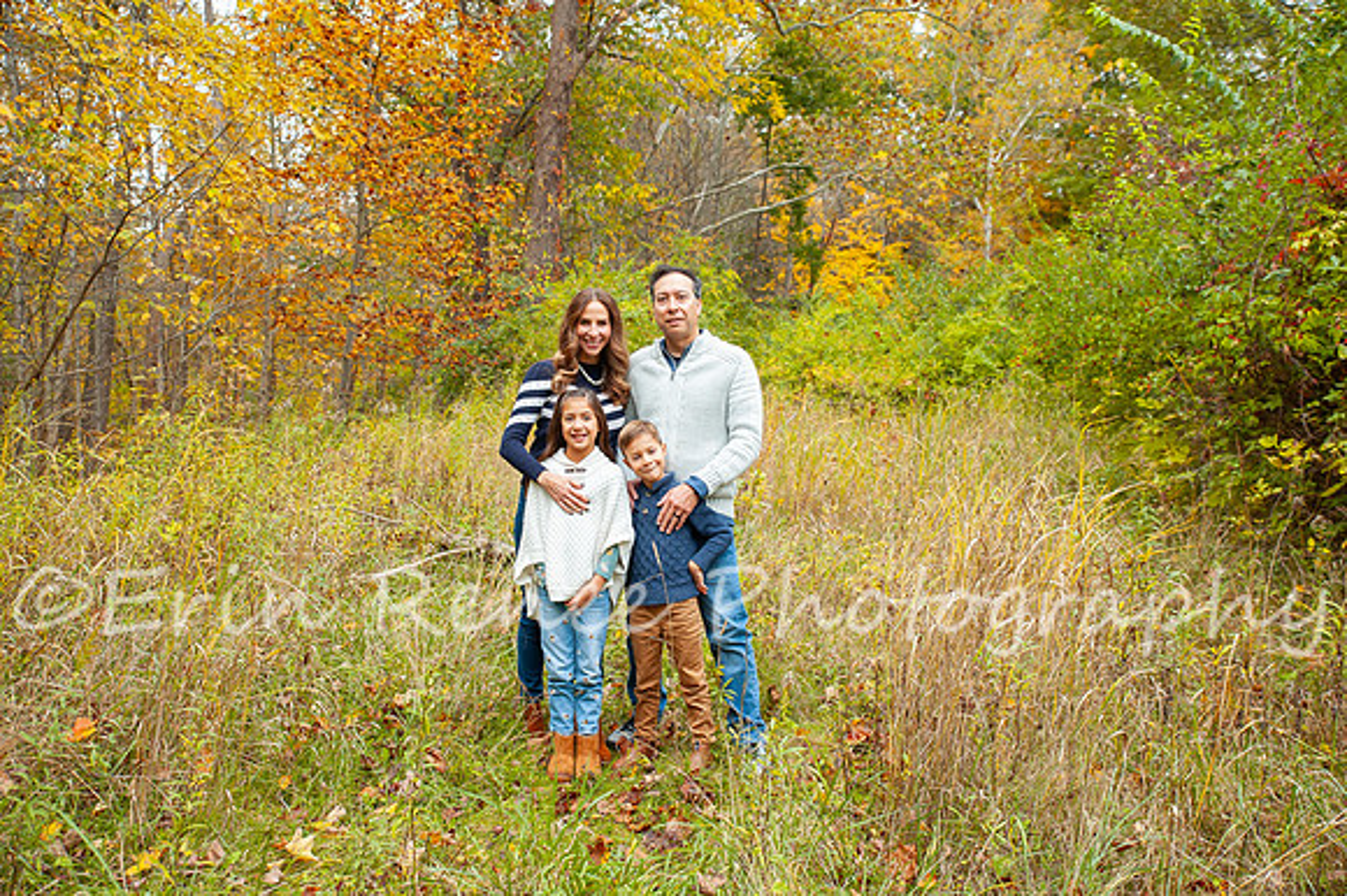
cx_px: 674
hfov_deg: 55.8
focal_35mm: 34
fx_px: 1271
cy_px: 448
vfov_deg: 38.8
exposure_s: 1/160
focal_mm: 34
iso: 400
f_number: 4.5
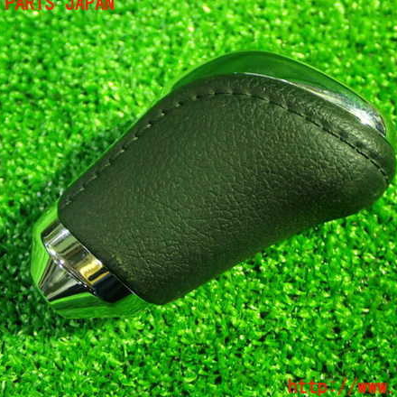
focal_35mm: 53
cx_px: 221
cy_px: 196
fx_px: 688
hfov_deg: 32.2
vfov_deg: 32.2
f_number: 2.9
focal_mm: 7.84
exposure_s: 1/10
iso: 800
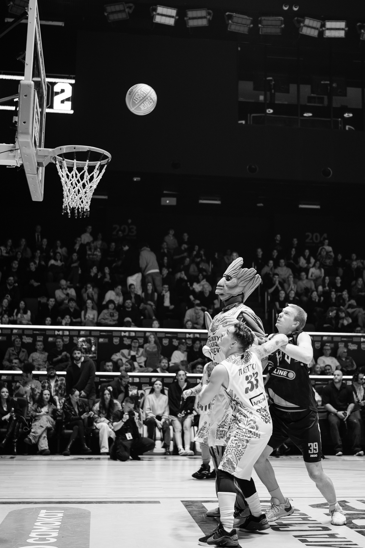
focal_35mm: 55
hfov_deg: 24.6
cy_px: 262
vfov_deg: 36.3
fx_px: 835
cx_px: 212
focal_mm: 35
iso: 320
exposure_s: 1/320
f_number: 1.4
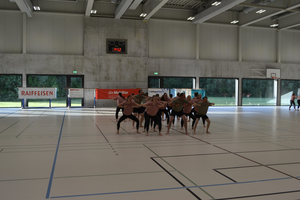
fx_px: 300
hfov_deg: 53.1
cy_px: 100
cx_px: 150
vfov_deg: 36.9
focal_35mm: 36
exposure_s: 1/125
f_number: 5.6
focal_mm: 24
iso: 320
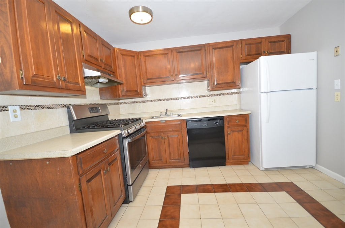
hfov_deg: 100.5
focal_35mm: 15
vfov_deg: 77.1
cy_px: 114
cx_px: 172
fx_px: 143
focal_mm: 10
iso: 640
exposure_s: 1/60
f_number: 5
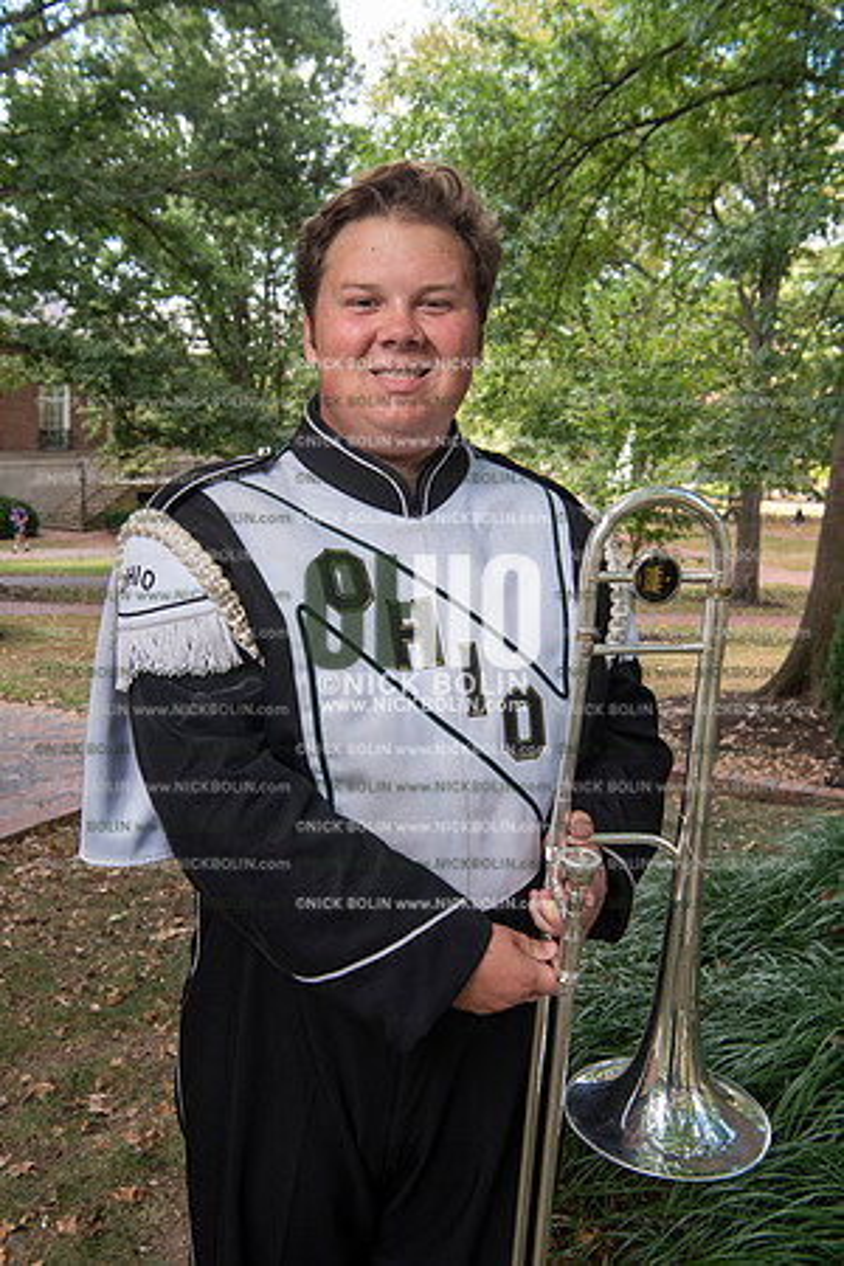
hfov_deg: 35.1
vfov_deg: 50.7
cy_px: 633
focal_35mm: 38
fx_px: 1336
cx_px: 422
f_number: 8
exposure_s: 1/100
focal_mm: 38
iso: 500
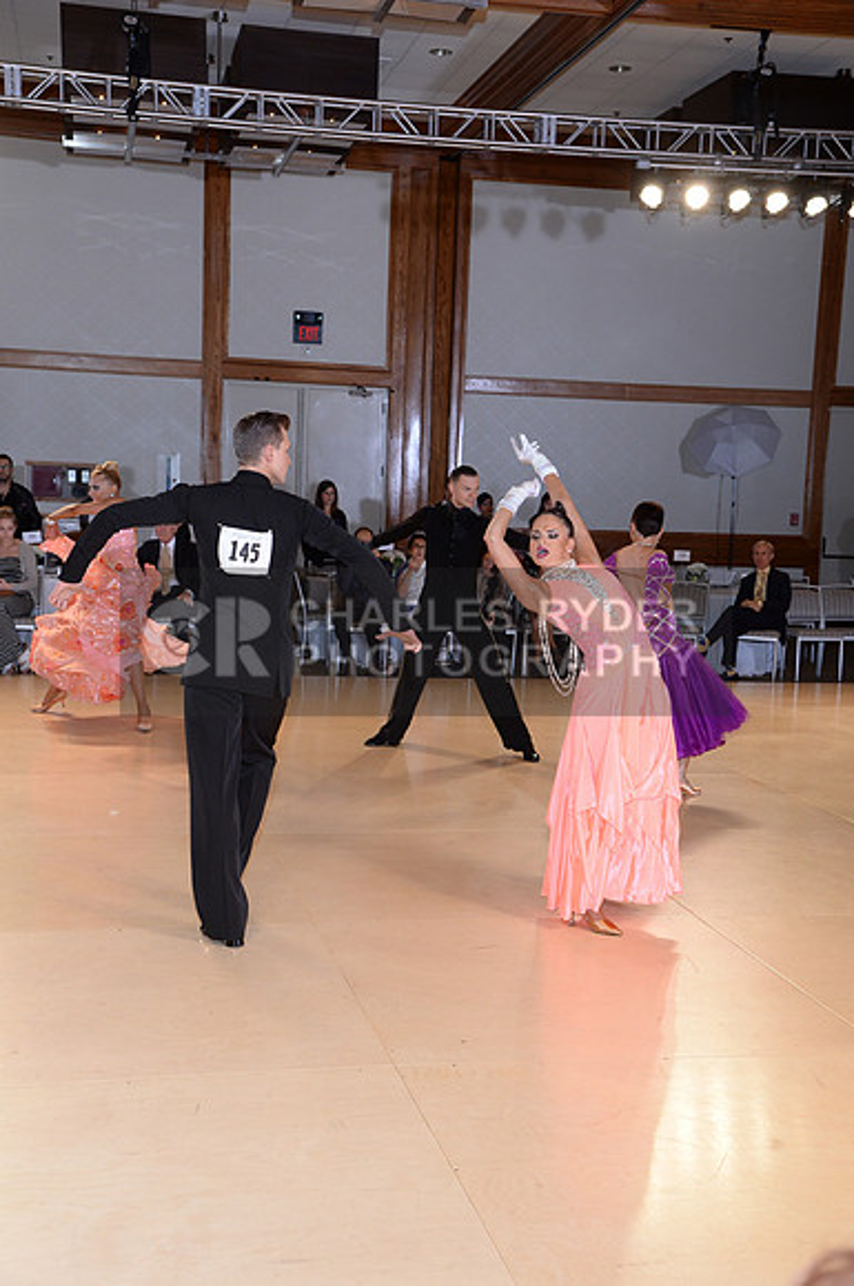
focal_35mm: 46
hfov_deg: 29.2
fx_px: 1642
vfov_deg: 42.8
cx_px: 427
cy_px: 643
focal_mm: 46
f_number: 5.6
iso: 1250
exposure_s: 1/250
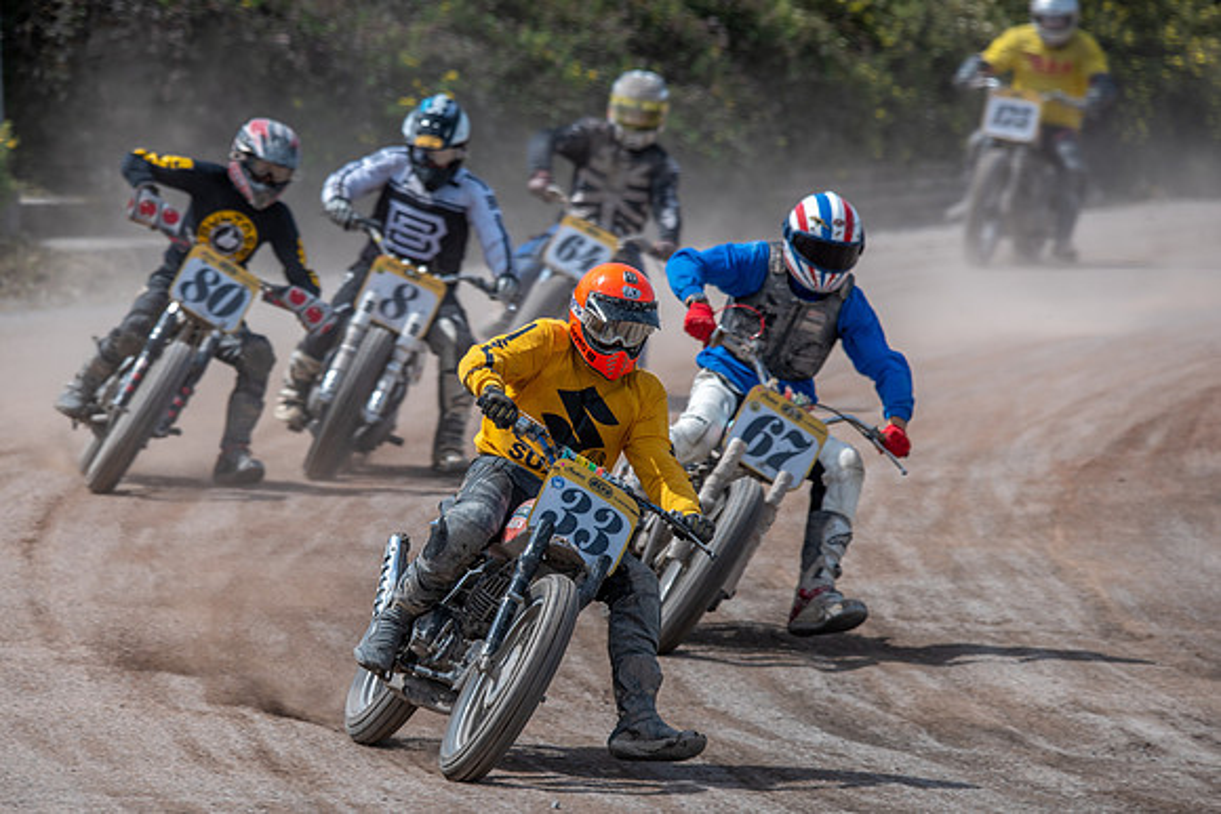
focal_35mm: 460
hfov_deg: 4.5
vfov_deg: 3.0
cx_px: 535
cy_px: 480
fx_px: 15590
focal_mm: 390
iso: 100
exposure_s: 1/320
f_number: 8
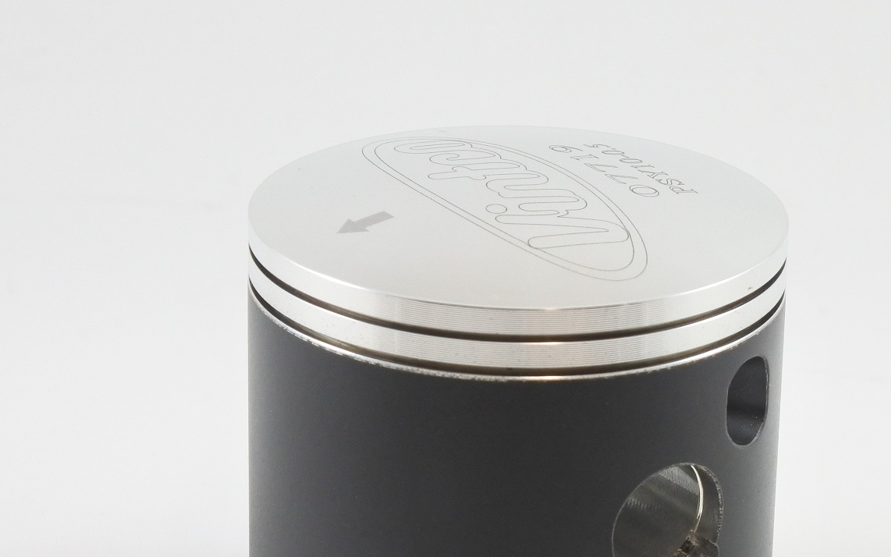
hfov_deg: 19.4
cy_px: 453
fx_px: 2598
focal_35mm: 107
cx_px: 503
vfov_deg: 12.2
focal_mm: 24.8
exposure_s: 1/125
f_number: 5.3
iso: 720
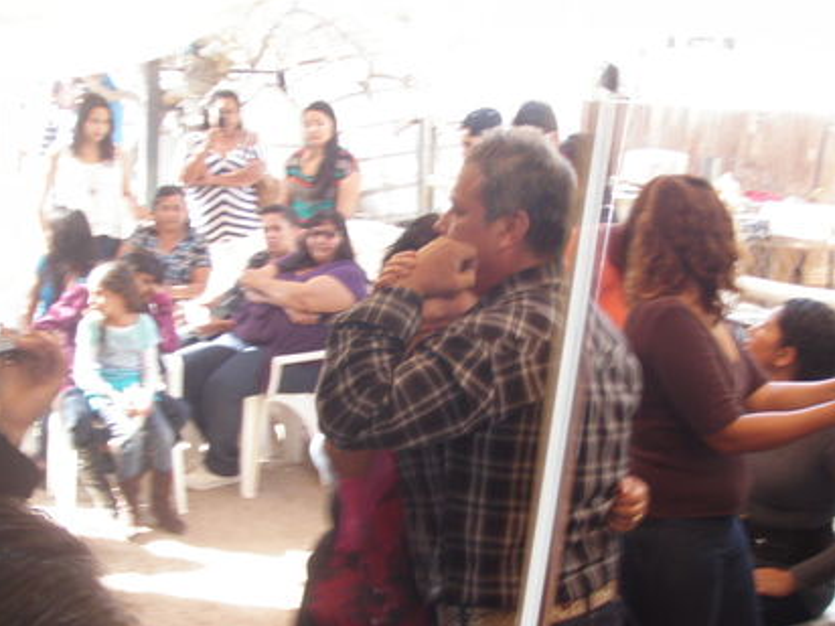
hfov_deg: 32.6
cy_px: 385
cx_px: 513
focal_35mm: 59
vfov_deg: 24.8
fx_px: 1423
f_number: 3.5
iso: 100
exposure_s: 1/30
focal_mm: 6.7
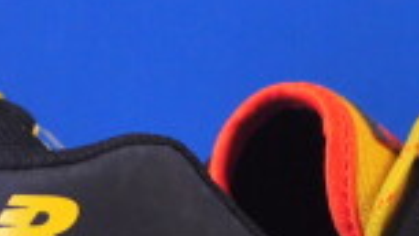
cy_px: 166
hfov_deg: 5.3
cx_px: 110
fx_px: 4543
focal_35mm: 409
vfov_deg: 3.0
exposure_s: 1/320
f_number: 2.8
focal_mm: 50
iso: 250
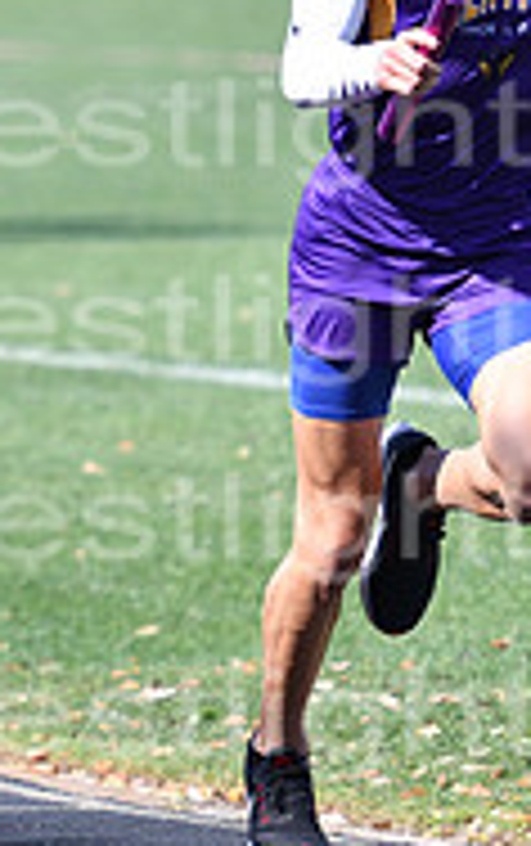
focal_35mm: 754
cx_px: 472
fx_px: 17405
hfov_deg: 1.7
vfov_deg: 2.8
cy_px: 232
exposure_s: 1/1600
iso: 200
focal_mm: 160
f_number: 4
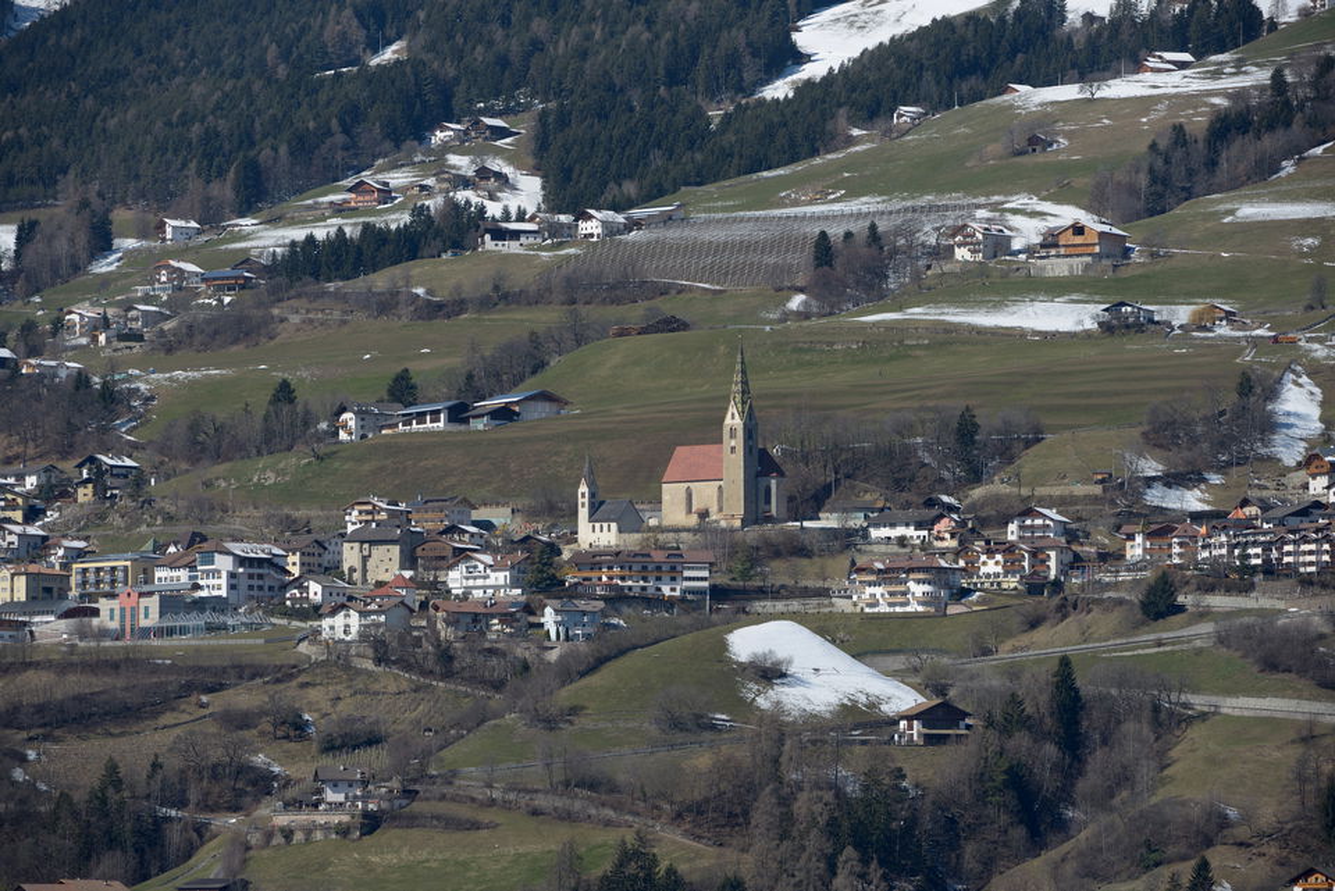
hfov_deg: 10.3
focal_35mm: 200
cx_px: 668
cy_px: 446
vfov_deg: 6.9
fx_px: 7420
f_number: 7.1
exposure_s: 1/320
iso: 100
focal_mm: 200
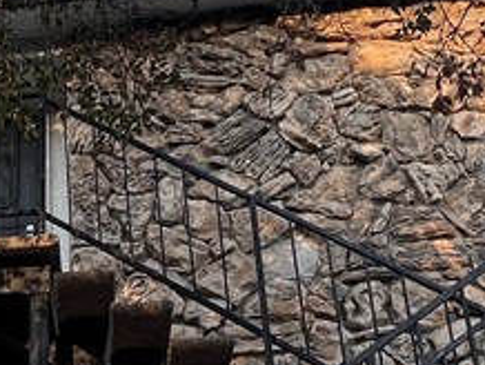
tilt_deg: +22.4
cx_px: -29
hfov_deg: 29.1
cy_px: 434
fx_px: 856
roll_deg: -2.1
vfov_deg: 22.3
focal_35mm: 61
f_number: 1.8
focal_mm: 1.57
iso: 32
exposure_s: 1/276
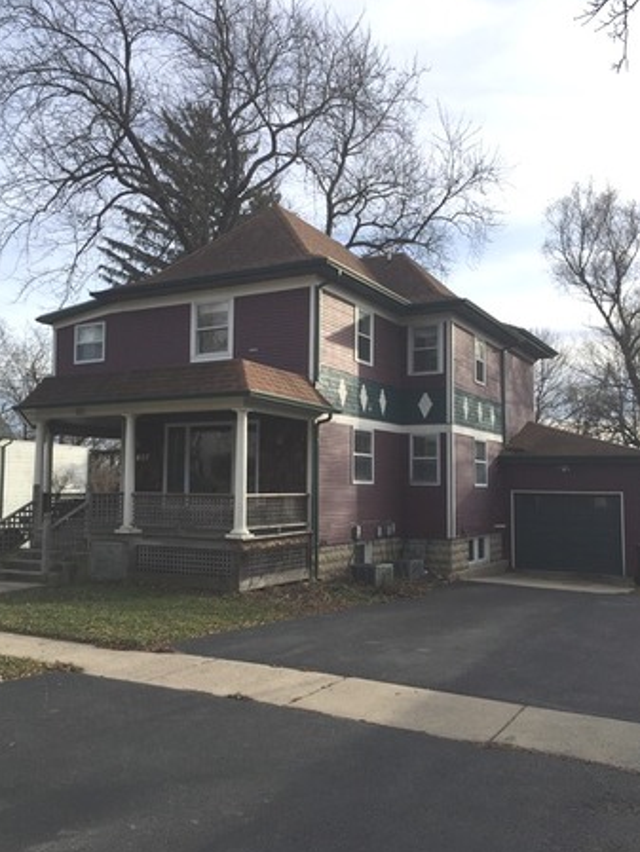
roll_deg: +0.3
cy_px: 438
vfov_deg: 58.3
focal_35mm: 31
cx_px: 311
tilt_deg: +4.7
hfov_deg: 45.5
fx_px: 764
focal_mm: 4.15
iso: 32
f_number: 2.2
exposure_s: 1/1412
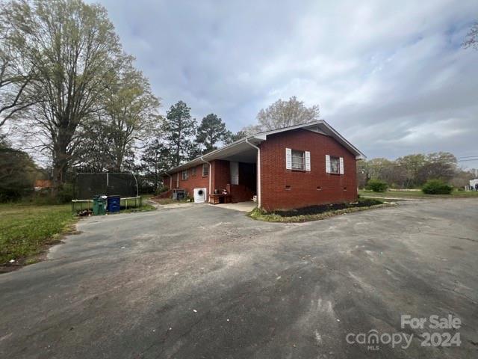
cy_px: 180
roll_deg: -0.2
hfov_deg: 106.2
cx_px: 239
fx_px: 180
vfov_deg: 89.9
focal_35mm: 13
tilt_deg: +4.8
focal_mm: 1.57
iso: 32
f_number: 1.8
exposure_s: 1/686
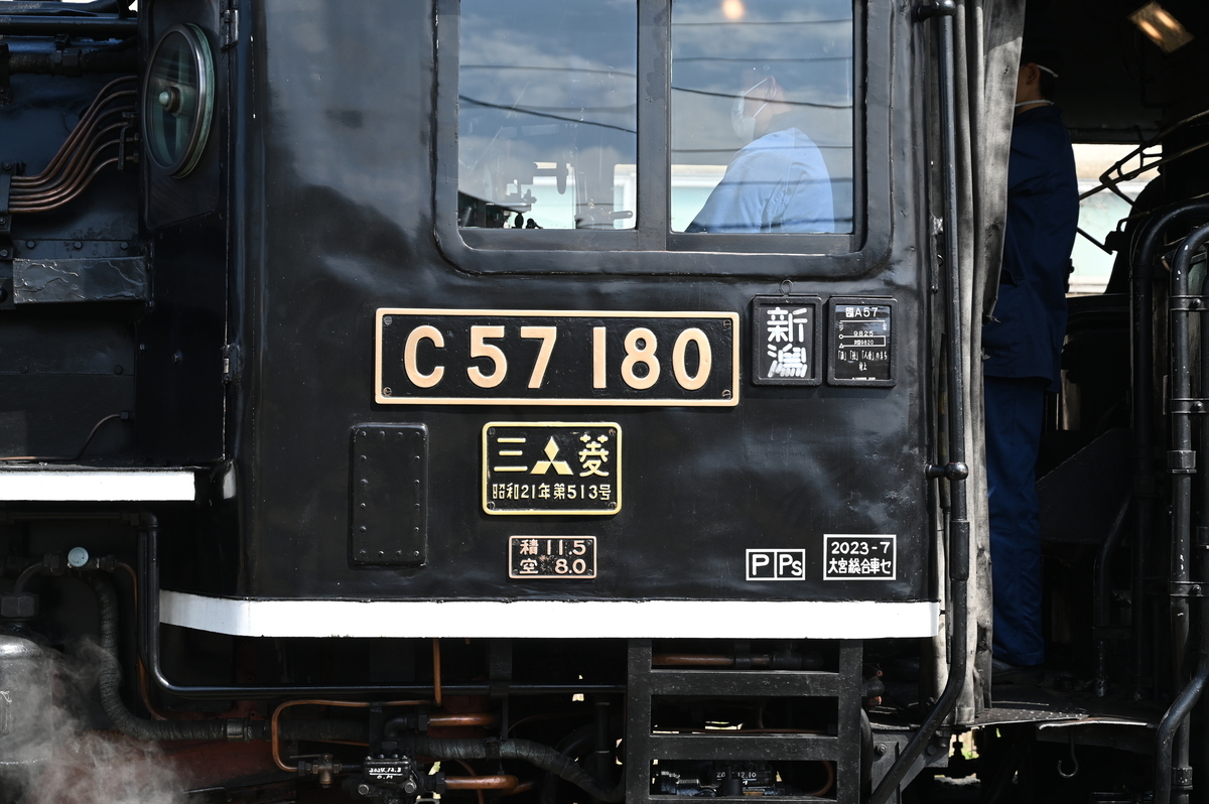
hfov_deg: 28.9
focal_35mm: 70
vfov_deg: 19.4
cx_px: 604
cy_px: 402
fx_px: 2349
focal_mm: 70
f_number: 5.6
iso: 125
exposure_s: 1/250
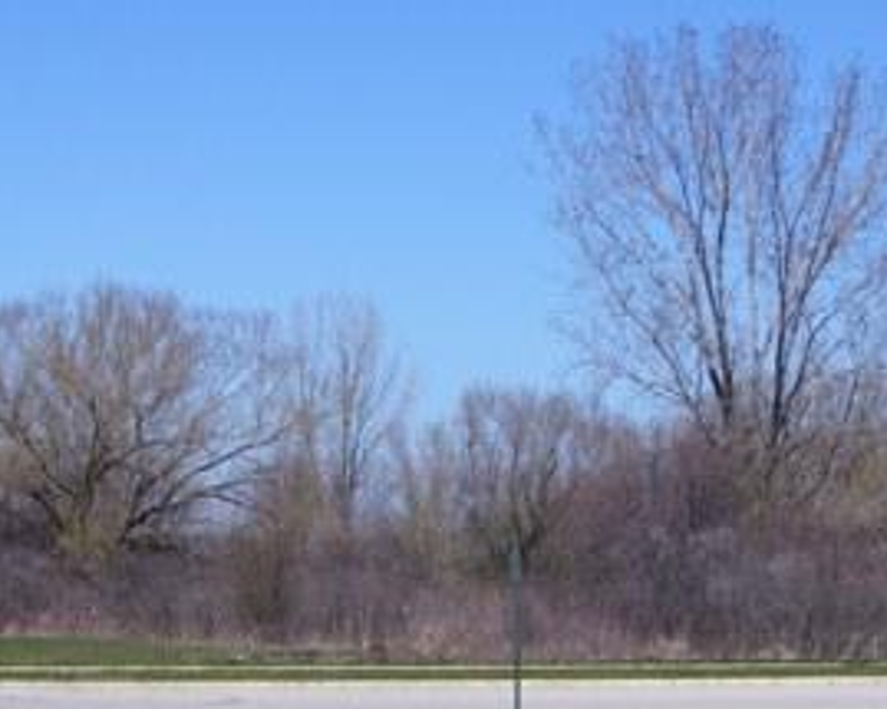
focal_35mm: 114
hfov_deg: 16.8
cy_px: 422
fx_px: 2992
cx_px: 627
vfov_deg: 13.5
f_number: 6.7
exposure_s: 1/350
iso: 80
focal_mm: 11.6
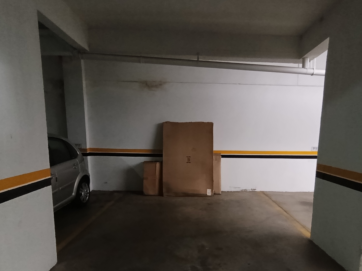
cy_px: 169
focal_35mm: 23
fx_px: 241
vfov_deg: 58.2
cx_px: 200
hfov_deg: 73.7
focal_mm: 1.65
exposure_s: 1/30
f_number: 2.2
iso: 850
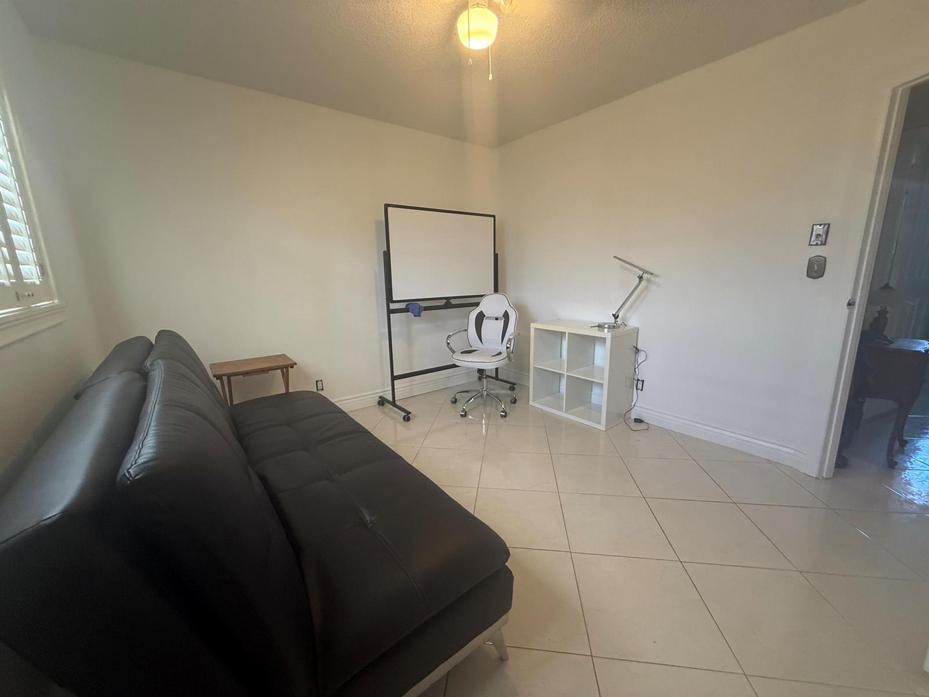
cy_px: 348
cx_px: 464
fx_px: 376
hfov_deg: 102.1
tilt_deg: -10.6
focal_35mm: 14
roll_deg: +1.7
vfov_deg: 85.7
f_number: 2.2
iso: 250
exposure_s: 1/60
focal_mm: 2.22
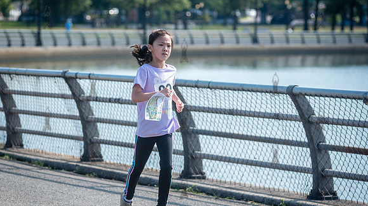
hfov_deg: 12.8
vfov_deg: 7.2
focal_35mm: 168
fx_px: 1639
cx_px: 150
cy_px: 110
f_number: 4
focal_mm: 135
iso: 500
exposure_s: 1/2500
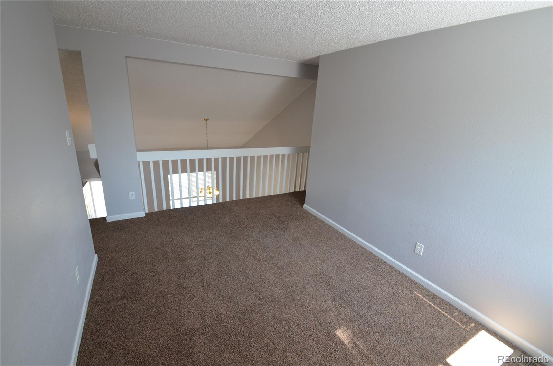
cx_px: 276
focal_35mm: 15
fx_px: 230
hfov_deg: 100.5
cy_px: 183
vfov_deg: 77.0
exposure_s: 1/60
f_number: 5.6
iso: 560
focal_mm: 10
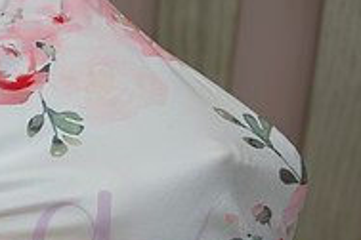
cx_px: -184
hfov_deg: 11.8
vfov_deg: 8.3
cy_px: 80
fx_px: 1664
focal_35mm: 166
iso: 800
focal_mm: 52
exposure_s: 1/320
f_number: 4
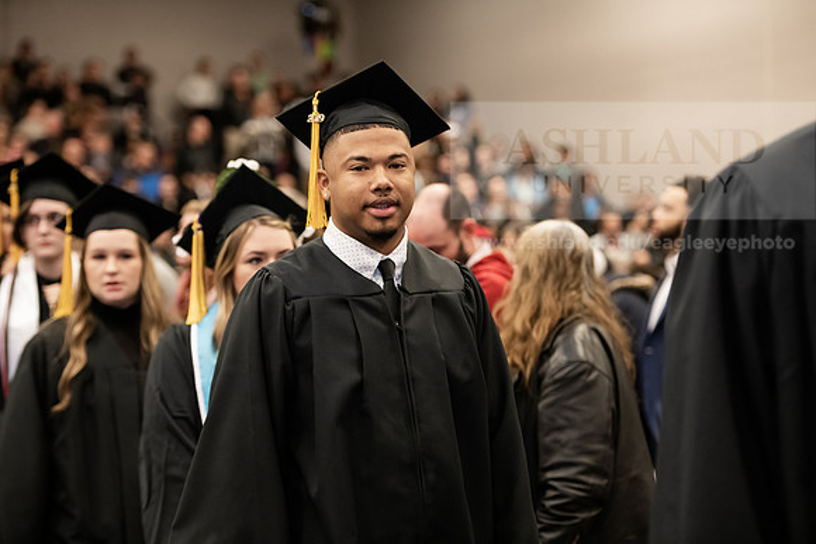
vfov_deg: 14.0
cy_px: 272
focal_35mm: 98
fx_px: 2222
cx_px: 408
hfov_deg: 20.8
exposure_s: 1/200
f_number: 3.2
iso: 2000
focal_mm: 98
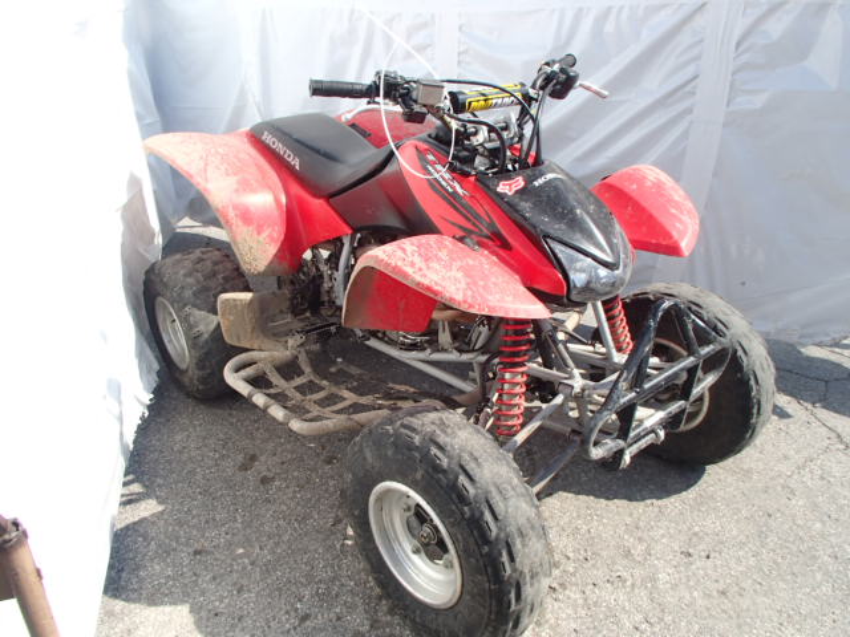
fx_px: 688
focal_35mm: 28
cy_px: 318
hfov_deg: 63.4
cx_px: 425
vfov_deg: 49.7
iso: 100
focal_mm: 5
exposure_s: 1/500
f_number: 3.9
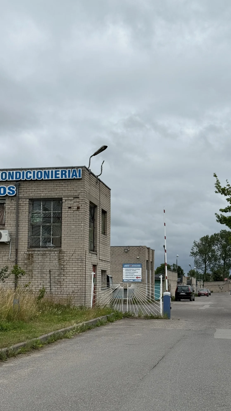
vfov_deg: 37.2
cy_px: 213
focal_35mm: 56
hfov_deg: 21.4
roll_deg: -1.1
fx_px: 610
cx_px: 106
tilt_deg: +7.6
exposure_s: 1/7874
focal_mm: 6.76
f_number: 1.78
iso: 64
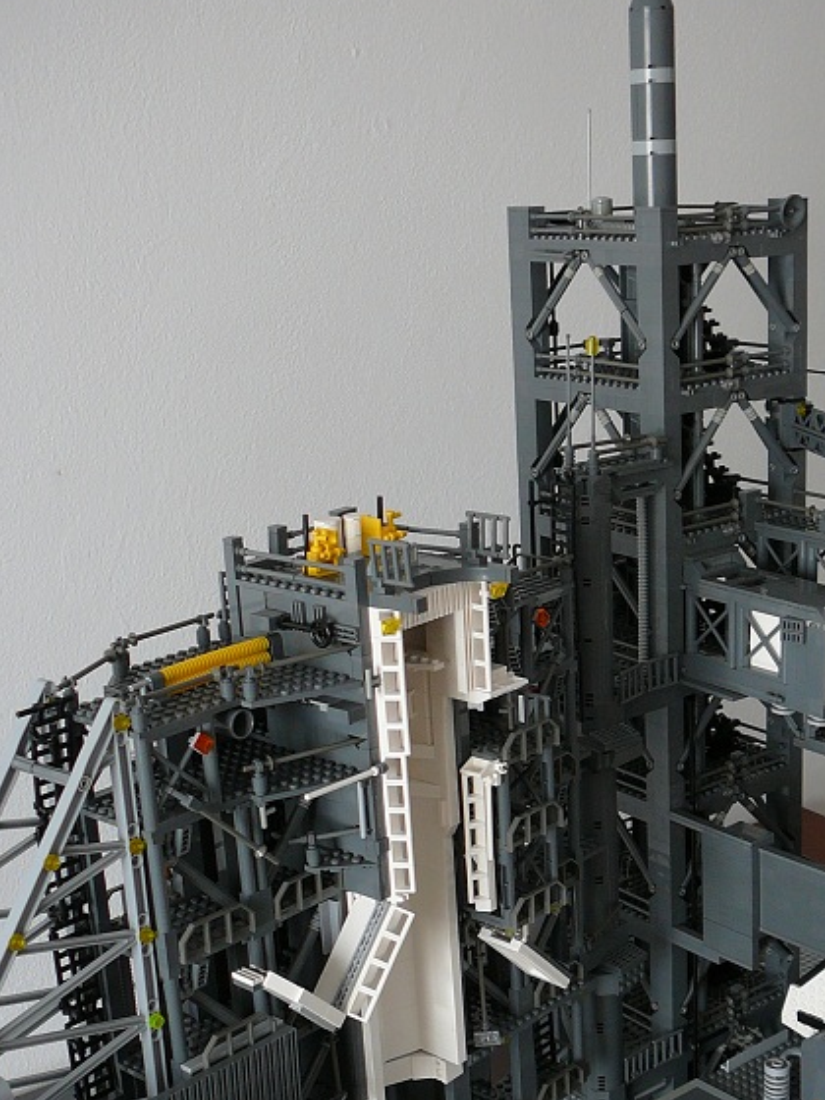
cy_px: 666
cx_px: 511
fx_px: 1589
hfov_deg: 29.0
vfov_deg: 38.0
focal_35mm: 50
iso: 100
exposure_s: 1/50
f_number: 2.8
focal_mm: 5.2
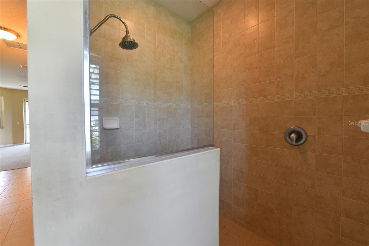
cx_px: 184
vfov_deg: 81.2
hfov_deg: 104.3
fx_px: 143
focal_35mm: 14
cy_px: 123
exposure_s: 1/8
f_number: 9
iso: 400
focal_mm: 14
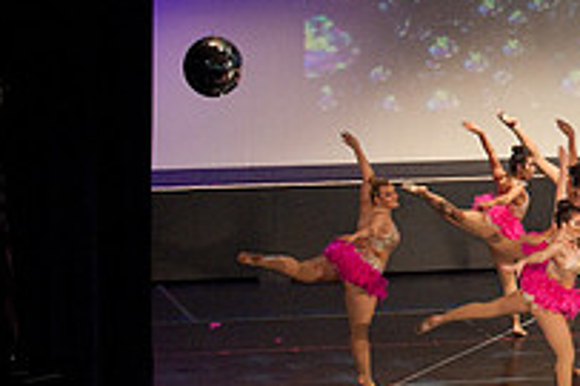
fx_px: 3220
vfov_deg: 6.9
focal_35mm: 200
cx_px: 789
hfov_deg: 10.1
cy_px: 120
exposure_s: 1/200
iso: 3200
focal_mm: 70
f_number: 4
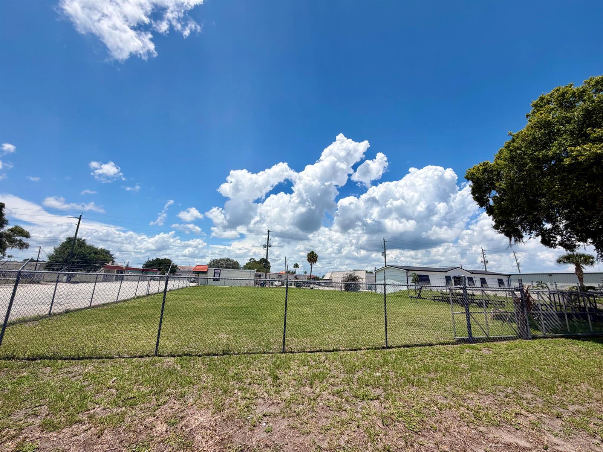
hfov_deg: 102.1
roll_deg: -2.1
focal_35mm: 14
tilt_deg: +12.8
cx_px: 302
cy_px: 226
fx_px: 244
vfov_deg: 85.7
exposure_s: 1/1285
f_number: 2.2
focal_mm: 2.22
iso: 20
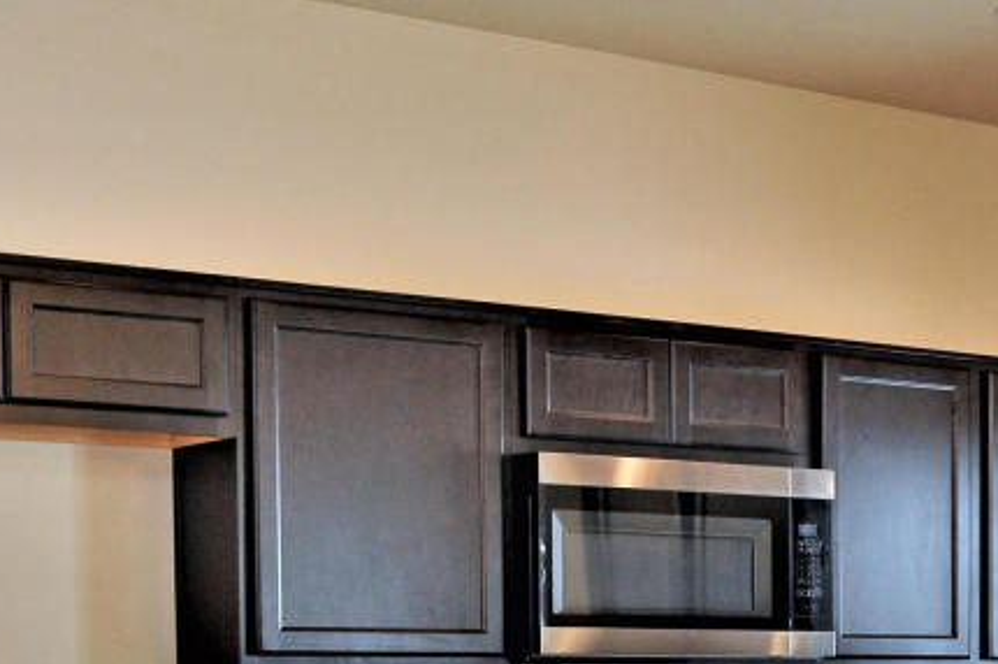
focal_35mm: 94
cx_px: 894
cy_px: 852
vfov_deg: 14.0
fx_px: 2604
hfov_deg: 21.2
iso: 1000
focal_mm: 35
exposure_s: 1/40
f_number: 10
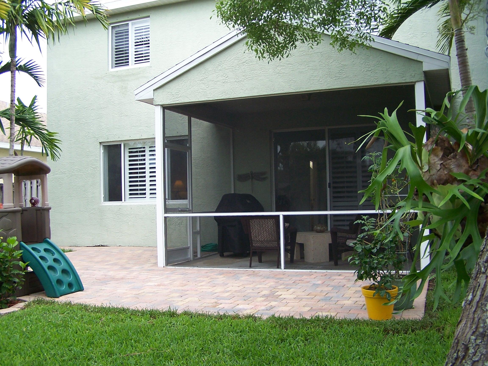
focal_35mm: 38
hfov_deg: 49.0
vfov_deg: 37.7
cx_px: 244
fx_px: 536
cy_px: 183
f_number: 2.8
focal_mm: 6.3
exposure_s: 1/180
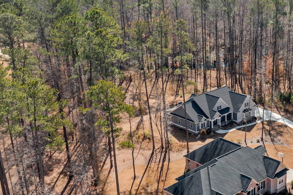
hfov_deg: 34.8
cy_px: 116
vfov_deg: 24.1
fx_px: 456
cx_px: 225
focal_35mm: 56
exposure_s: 1/640
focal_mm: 10.26
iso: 100
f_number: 5.6
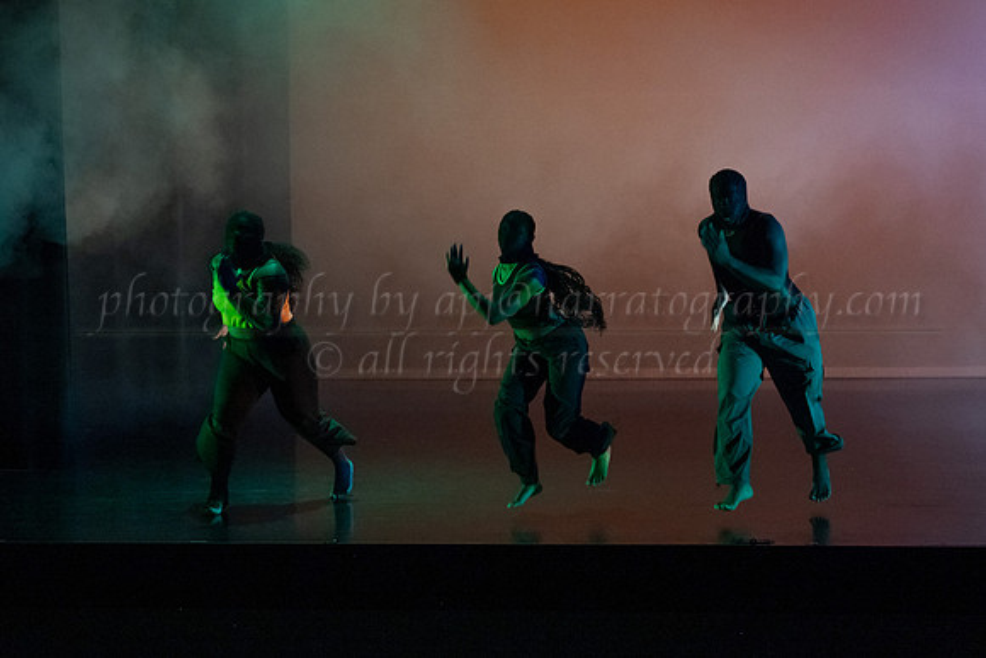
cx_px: 587
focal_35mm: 83
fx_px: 2267
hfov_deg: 24.5
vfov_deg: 16.5
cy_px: 314
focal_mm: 67
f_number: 3.2
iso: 4000
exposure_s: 1/200
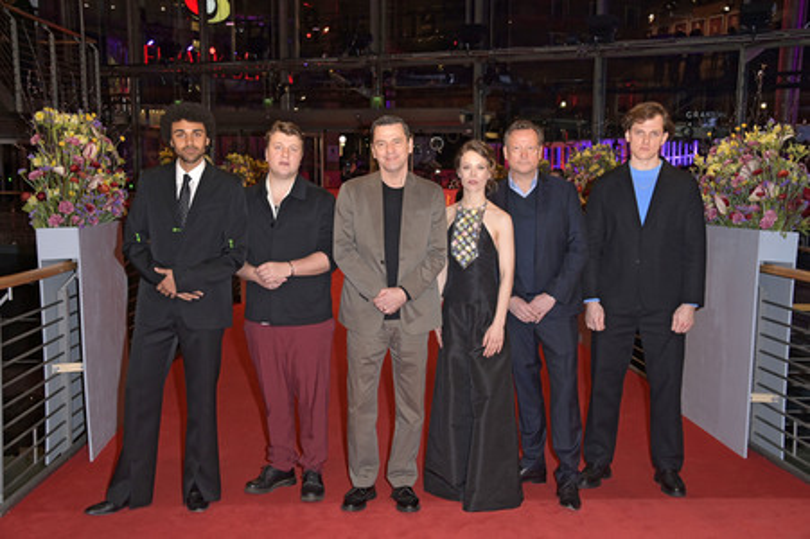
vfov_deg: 33.4
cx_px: 405
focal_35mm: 40
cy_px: 270
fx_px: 899
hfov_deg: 48.5
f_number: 5.6
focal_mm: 40
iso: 1600
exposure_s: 1/250
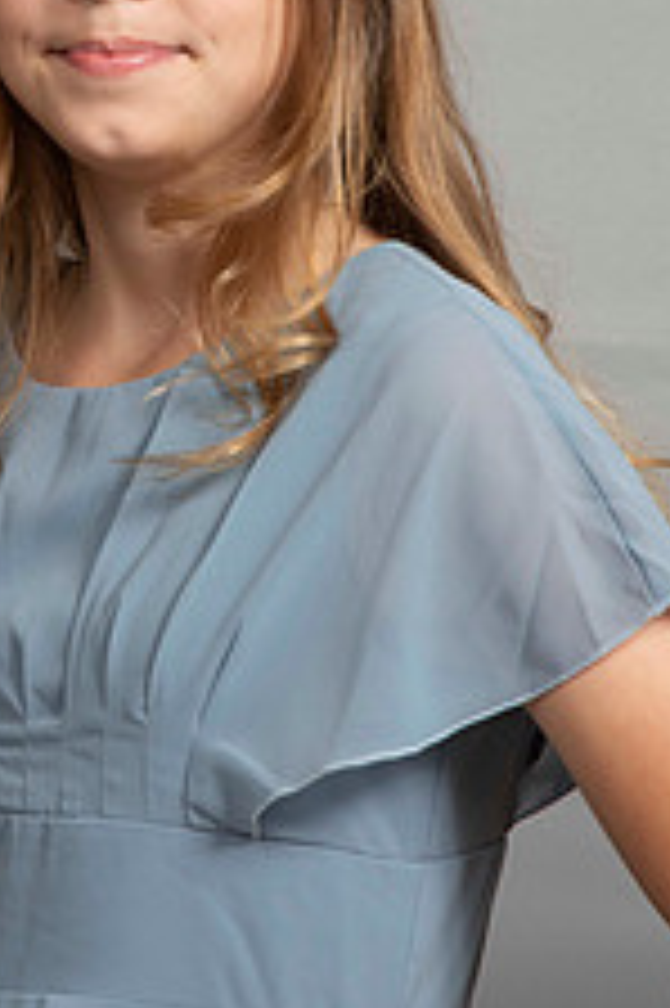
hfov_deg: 6.5
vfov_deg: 9.7
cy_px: 189
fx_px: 5899
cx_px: 169
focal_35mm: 211
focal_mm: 70
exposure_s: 1/60
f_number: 6.3
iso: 100
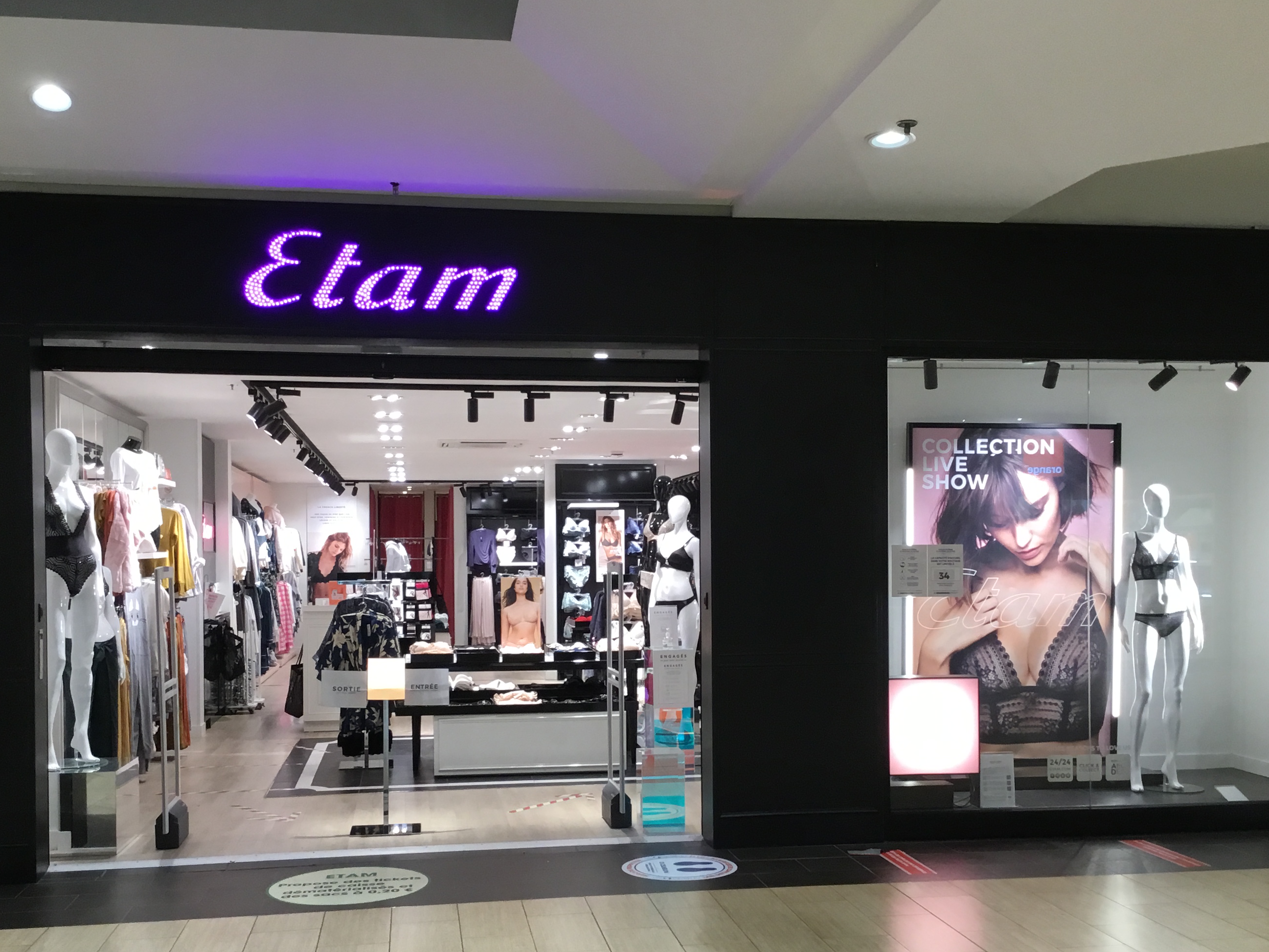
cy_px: 565
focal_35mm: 39
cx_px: 622
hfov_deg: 47.9
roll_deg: +1.4
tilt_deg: -1.0
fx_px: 1430
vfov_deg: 36.7
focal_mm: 3.3
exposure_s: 1/33
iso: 40
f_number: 2.4
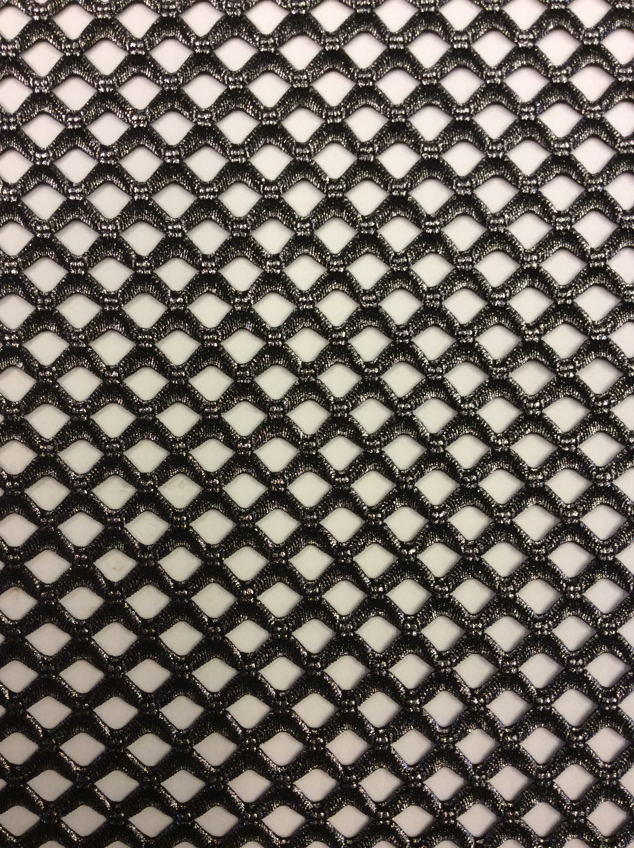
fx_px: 808
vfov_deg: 55.4
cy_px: 424
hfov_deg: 42.8
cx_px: 317
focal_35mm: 33
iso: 80
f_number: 2.4
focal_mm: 3.3
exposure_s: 1/25
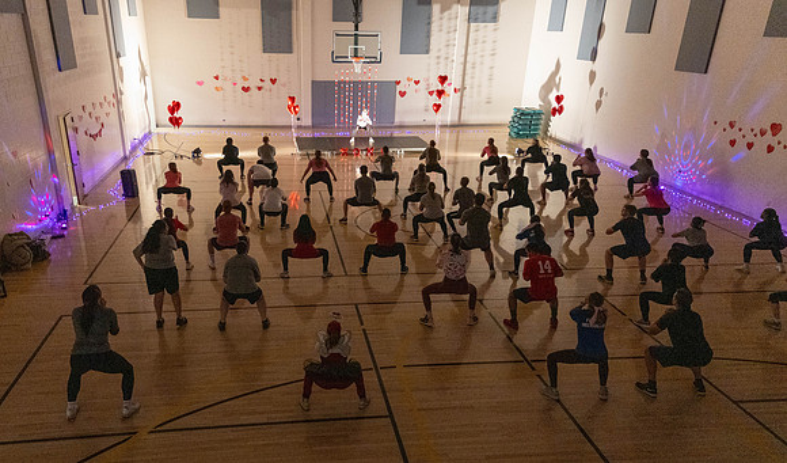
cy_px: 261
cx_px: 339
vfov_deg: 41.6
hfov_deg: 65.5
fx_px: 608
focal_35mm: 29
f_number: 4
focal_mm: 24
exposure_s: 1/160
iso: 12800
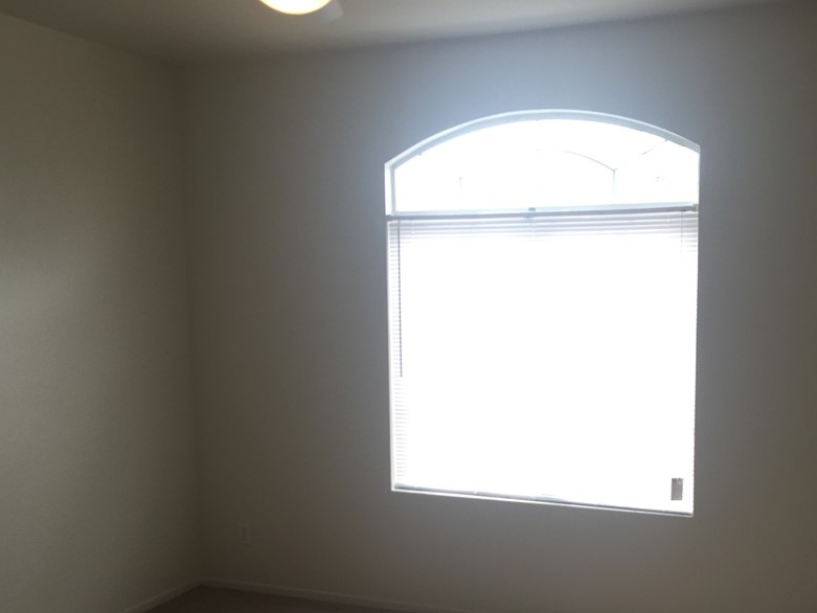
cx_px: 503
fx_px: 897
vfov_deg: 37.4
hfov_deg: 48.6
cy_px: 393
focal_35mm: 38
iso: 50
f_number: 2.2
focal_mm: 4.15
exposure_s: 1/120
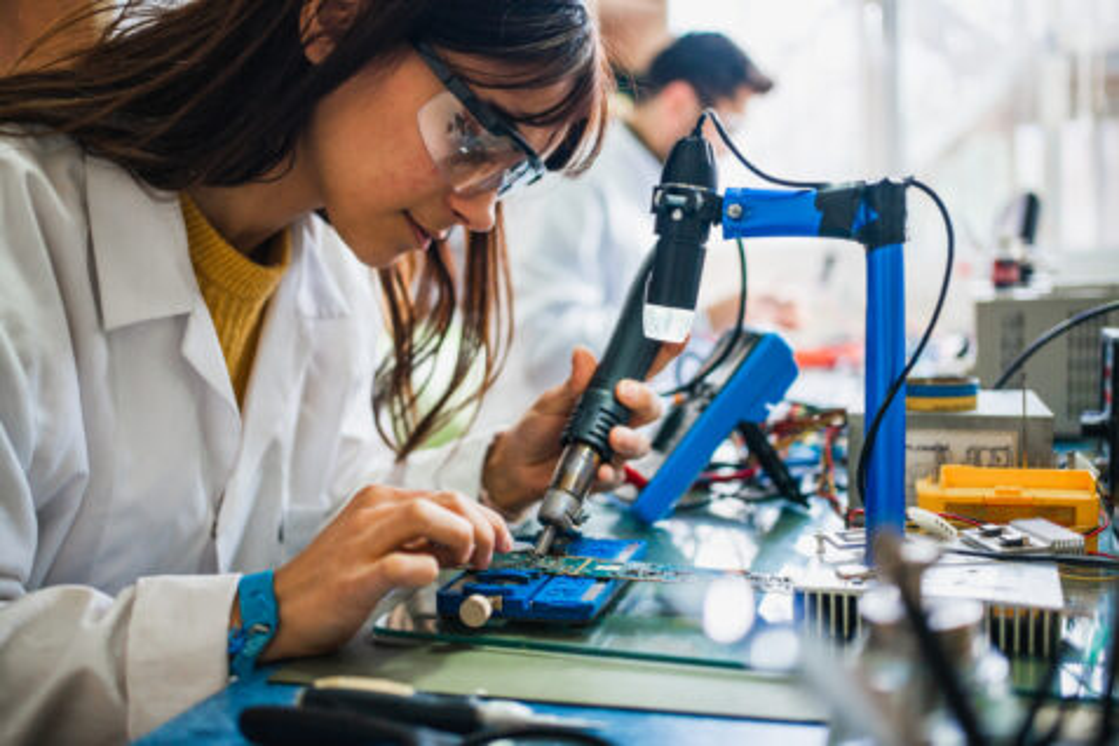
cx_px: 560
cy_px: 373
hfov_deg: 54.4
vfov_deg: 37.9
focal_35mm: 35
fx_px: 1088
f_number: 2
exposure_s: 1/125
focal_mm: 35
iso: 640
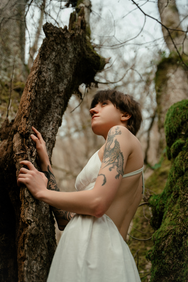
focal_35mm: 50
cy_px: 139
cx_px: 90
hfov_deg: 27.0
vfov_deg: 39.6
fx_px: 392
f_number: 2.8
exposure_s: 1/500
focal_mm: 47
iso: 80
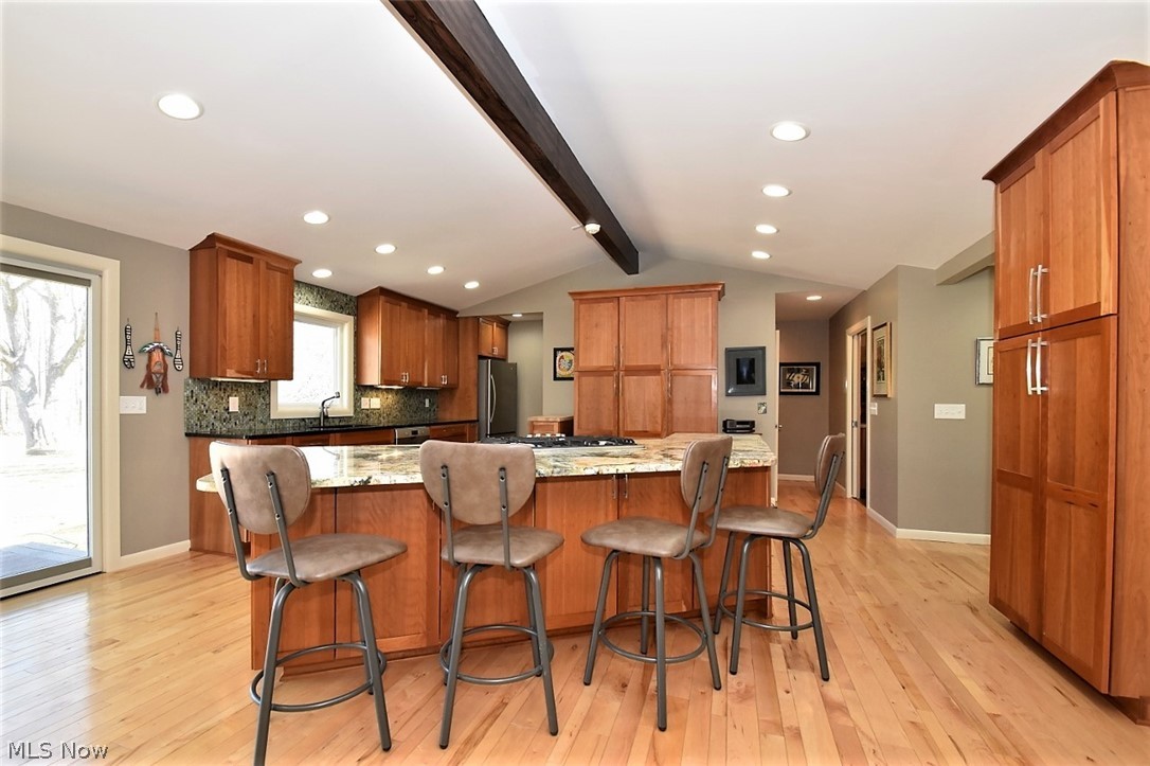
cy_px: 383
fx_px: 479
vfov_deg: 77.3
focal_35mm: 15
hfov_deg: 100.4
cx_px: 575
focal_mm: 10
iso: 800
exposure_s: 1/25
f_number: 14
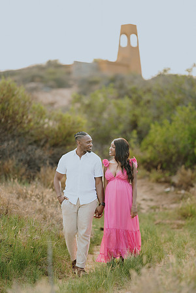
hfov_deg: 10.2
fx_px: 1102
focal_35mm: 135
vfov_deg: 15.2
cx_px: 98
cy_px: 146
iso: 50
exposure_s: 1/400
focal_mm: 135
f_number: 1.8
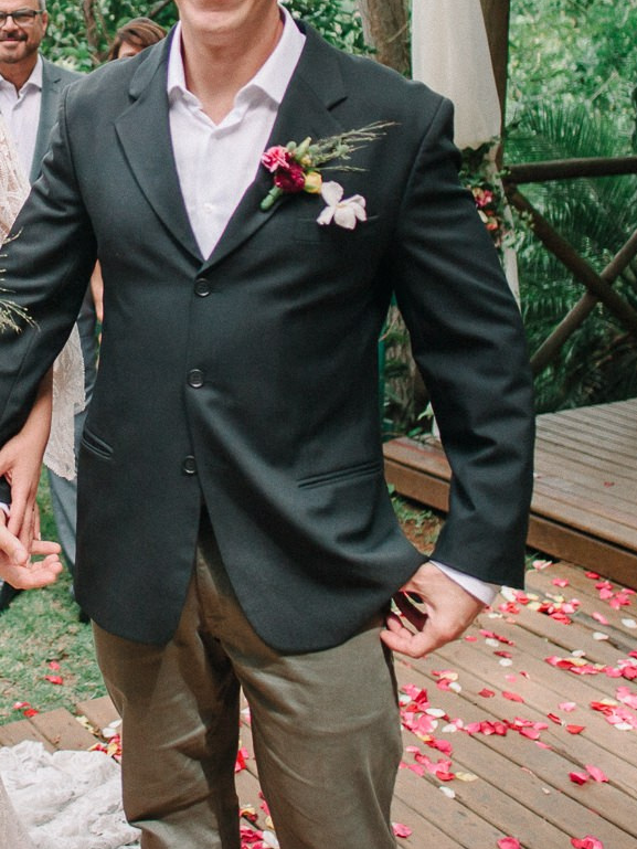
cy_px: 128
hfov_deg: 27.5
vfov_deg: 36.4
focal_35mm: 50
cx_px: 9
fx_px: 1226
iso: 200
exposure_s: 1/3200
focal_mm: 20
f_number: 1.8
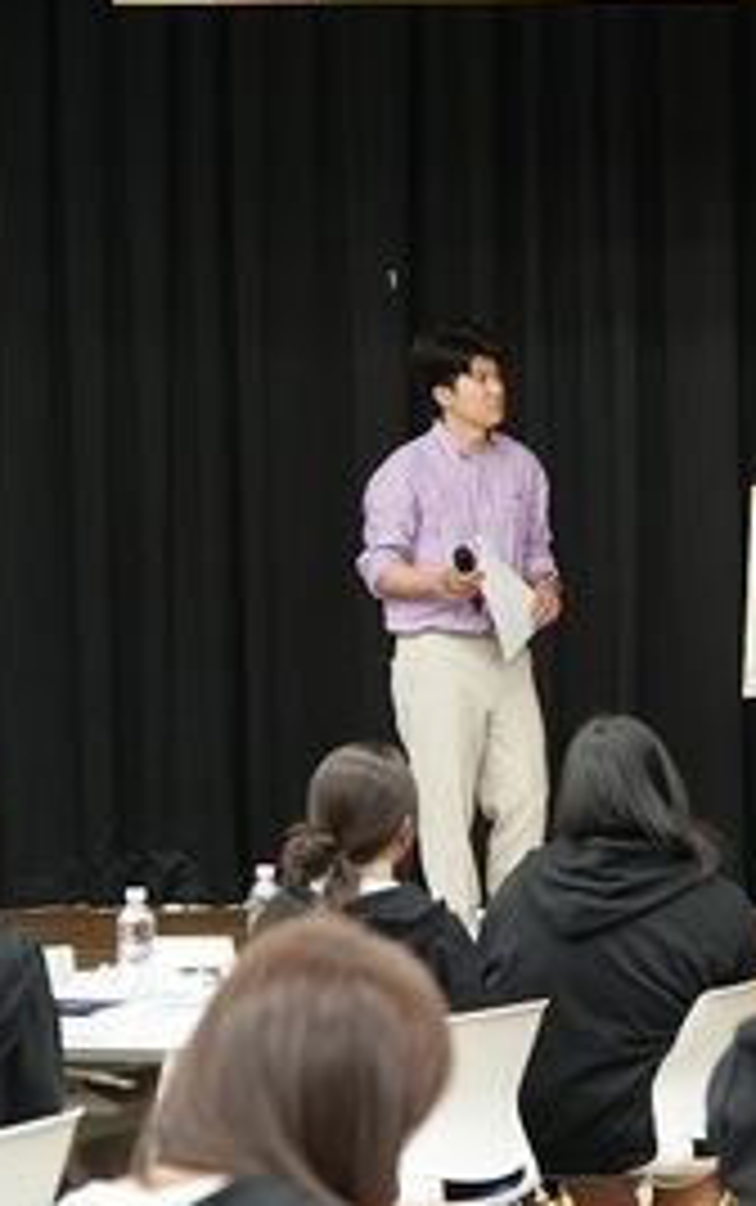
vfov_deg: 12.3
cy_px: 621
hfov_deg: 7.6
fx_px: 5592
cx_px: 1098
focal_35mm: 170
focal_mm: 70
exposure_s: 1/200
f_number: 3.5
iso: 2500
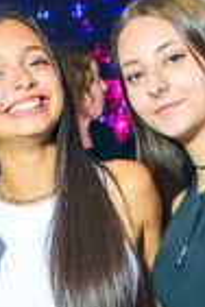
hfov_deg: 8.4
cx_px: -25
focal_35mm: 163
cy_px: 481
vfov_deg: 12.0
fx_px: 1392
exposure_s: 1/160
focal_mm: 24
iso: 2500
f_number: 3
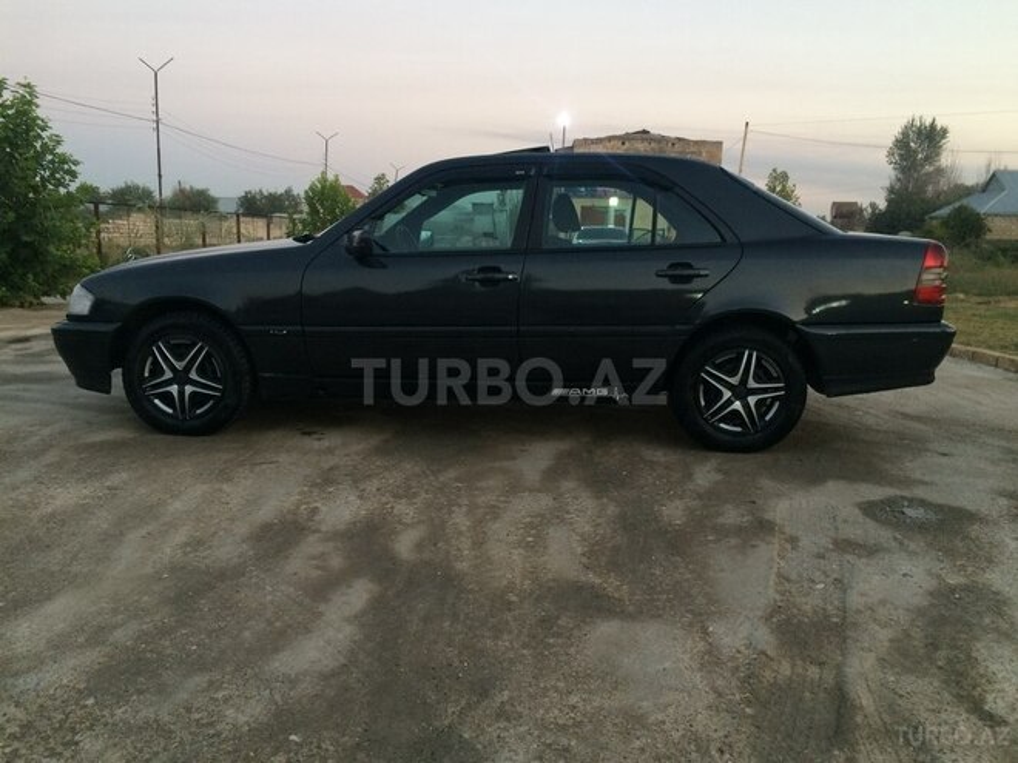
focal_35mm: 29
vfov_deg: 48.2
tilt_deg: -8.5
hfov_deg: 61.7
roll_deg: -0.8
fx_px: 853
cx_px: 509
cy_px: 382
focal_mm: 4.15
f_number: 2.2
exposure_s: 1/33
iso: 125
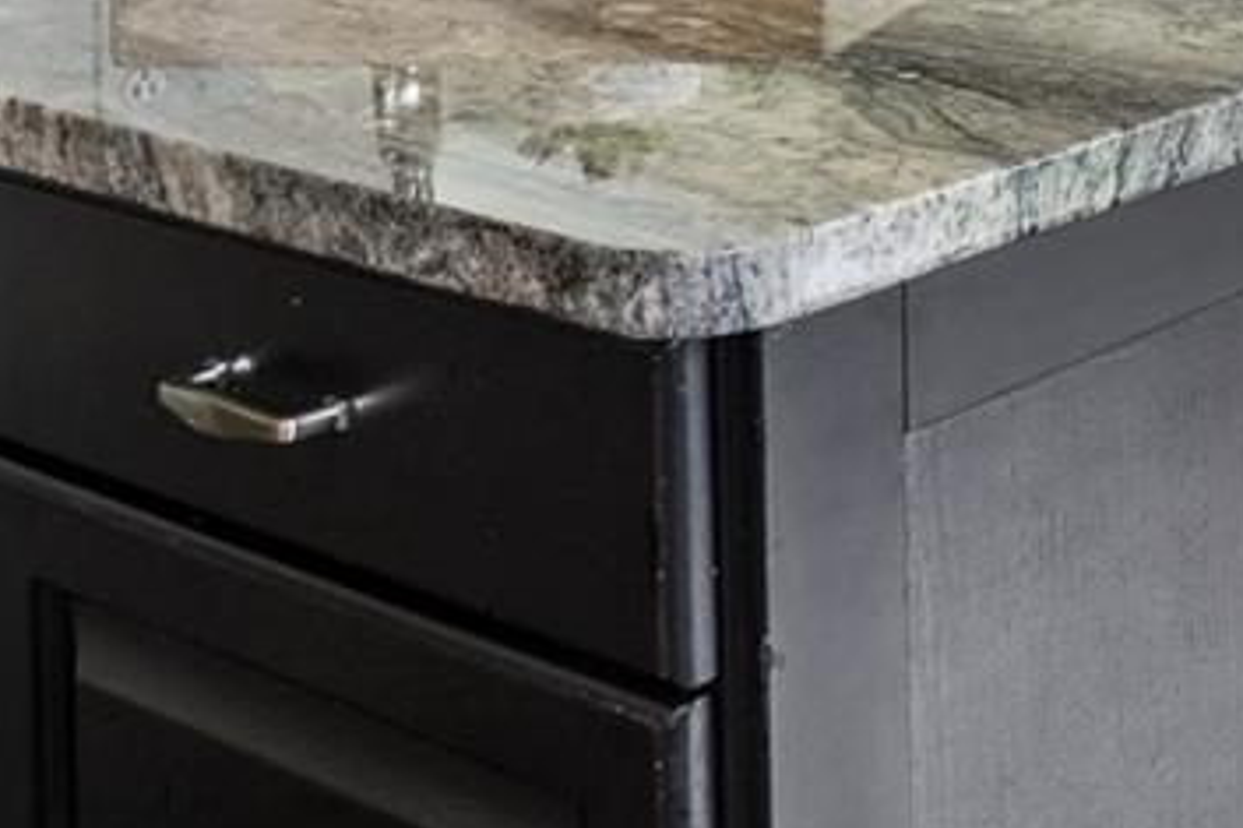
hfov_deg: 22.6
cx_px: 1997
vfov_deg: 17.2
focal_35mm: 68
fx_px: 2347
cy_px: -550
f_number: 8
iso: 400
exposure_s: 1/25
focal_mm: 10
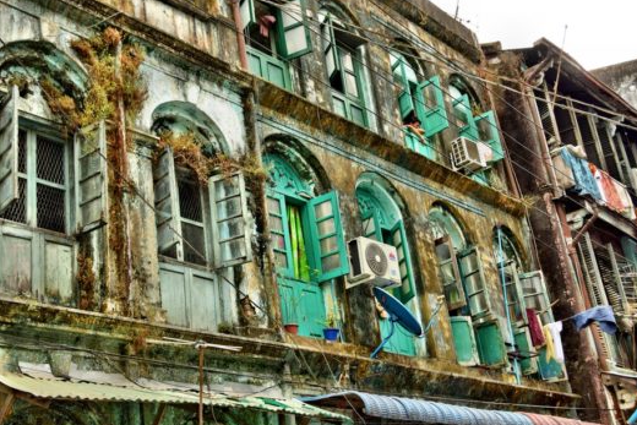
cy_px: 225
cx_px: 252
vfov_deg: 28.1
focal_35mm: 48
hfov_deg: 40.9
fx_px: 850
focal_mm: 26
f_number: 5.6
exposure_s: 1/100
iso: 160
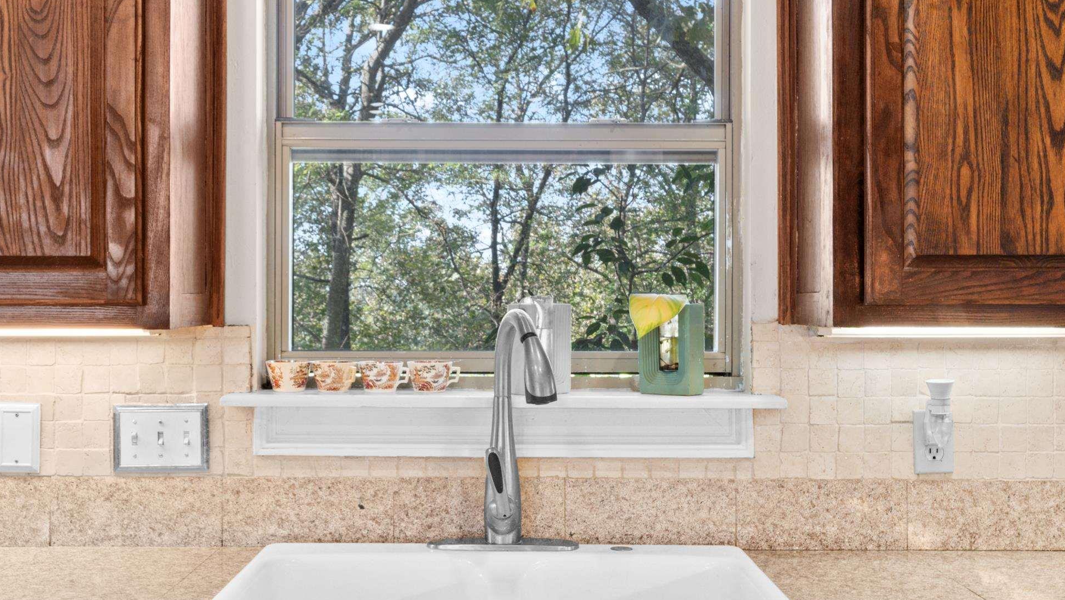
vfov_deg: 27.1
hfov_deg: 46.4
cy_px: 301
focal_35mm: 44
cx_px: 517
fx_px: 1243
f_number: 9
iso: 200
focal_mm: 18
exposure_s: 1/2
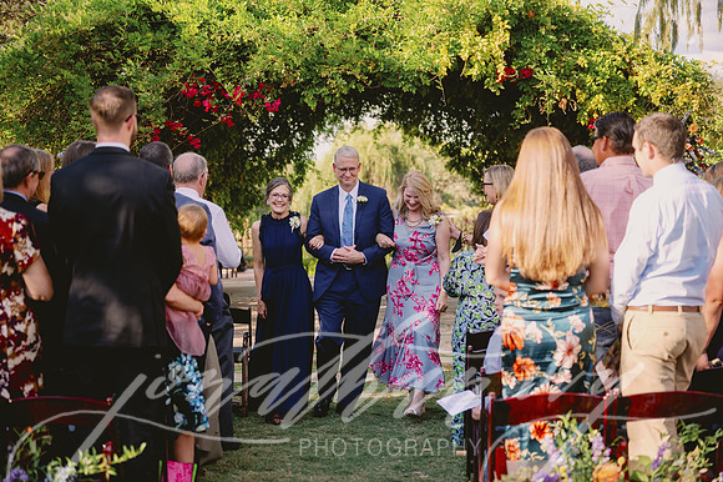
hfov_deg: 30.1
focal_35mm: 67
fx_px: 1345
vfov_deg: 20.3
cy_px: 241
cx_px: 362
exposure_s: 1/640
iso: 100
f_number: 2.8
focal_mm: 67
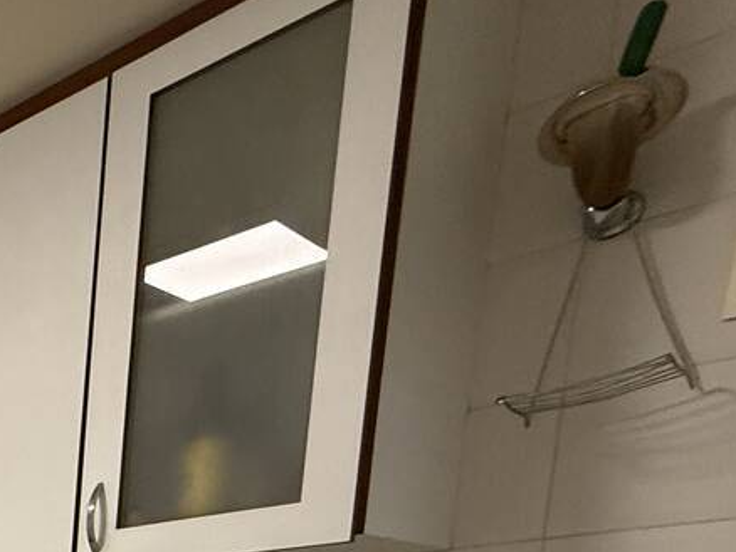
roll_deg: +0.5
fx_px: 979
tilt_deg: -8.2
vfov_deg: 24.2
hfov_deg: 25.4
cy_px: 842
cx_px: -467
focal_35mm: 46
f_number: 2.2
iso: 250
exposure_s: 1/60
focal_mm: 2.22
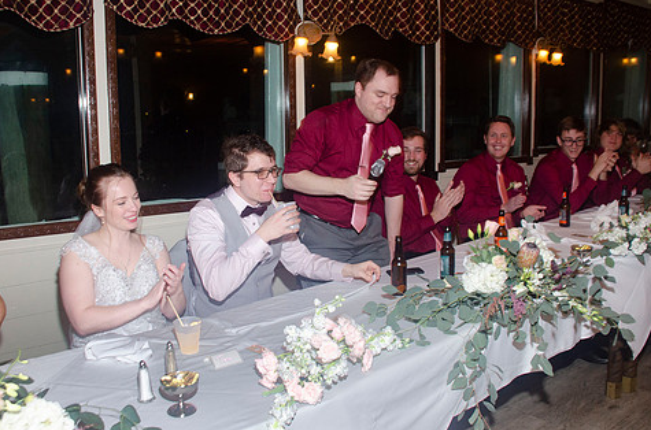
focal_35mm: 33
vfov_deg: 39.7
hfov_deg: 57.3
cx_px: 318
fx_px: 595
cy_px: 203
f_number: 3.5
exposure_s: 1/60
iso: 400
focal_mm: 18
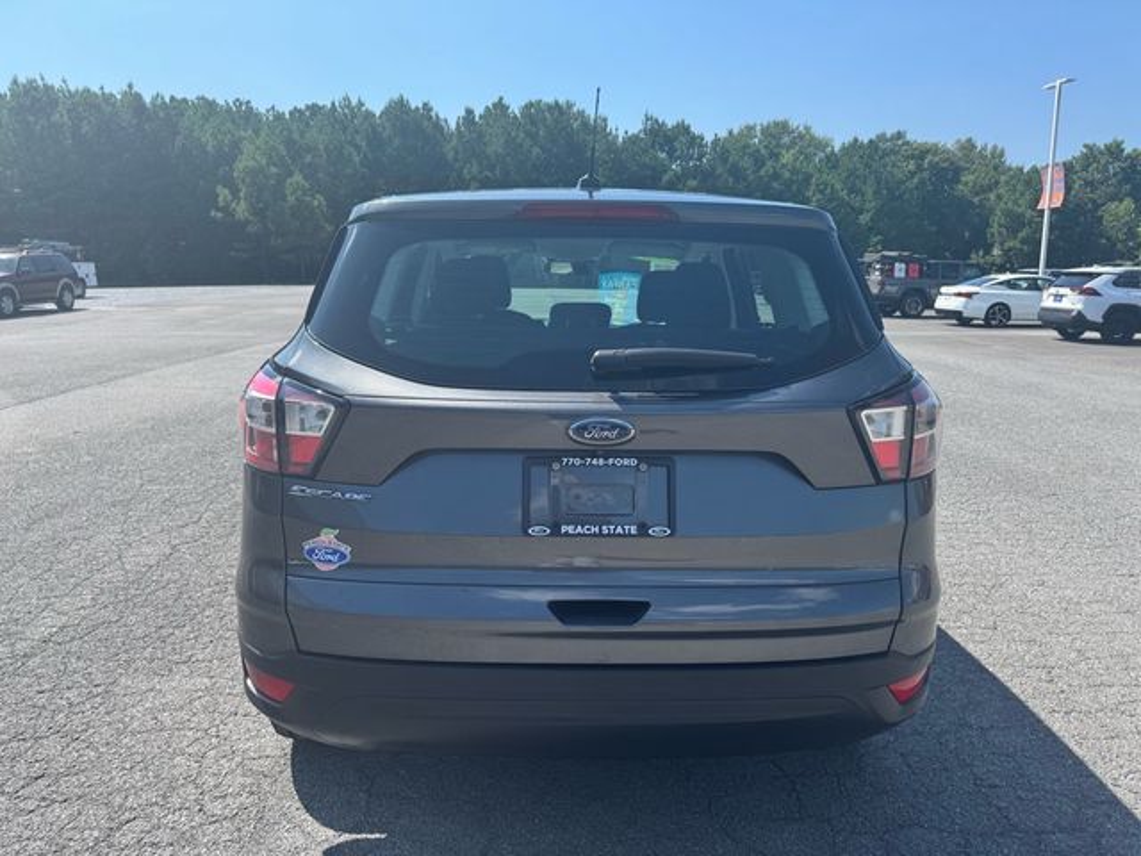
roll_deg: +0.9
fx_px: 791
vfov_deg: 56.8
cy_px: 428
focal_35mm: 24
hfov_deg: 71.6
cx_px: 570
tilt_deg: -12.8
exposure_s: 1/2415
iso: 80
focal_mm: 6.76
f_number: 1.78
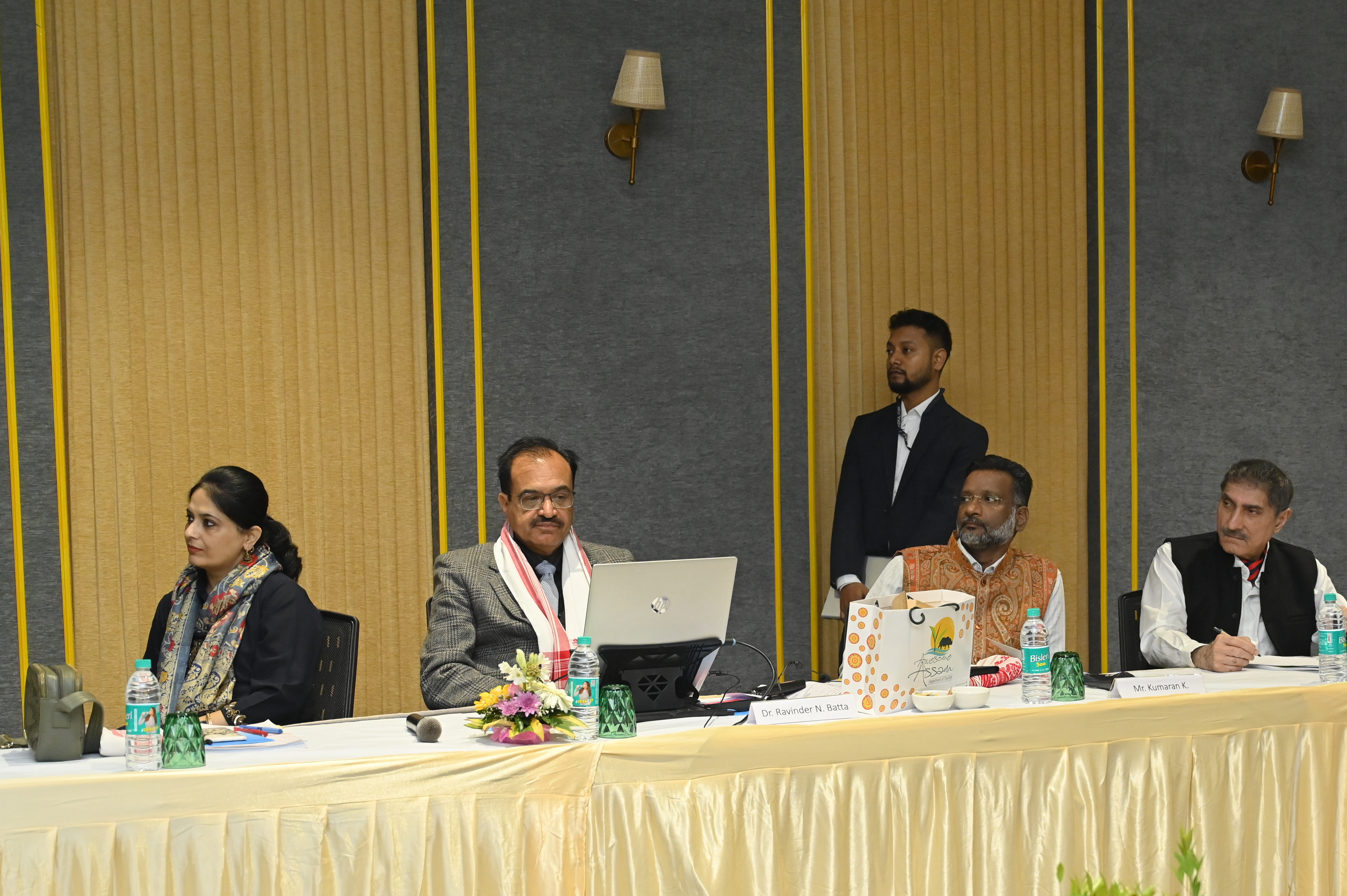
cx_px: 833
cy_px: 606
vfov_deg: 21.1
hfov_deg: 31.3
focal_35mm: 64
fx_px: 2393
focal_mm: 47
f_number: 4
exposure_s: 1/100
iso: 2000
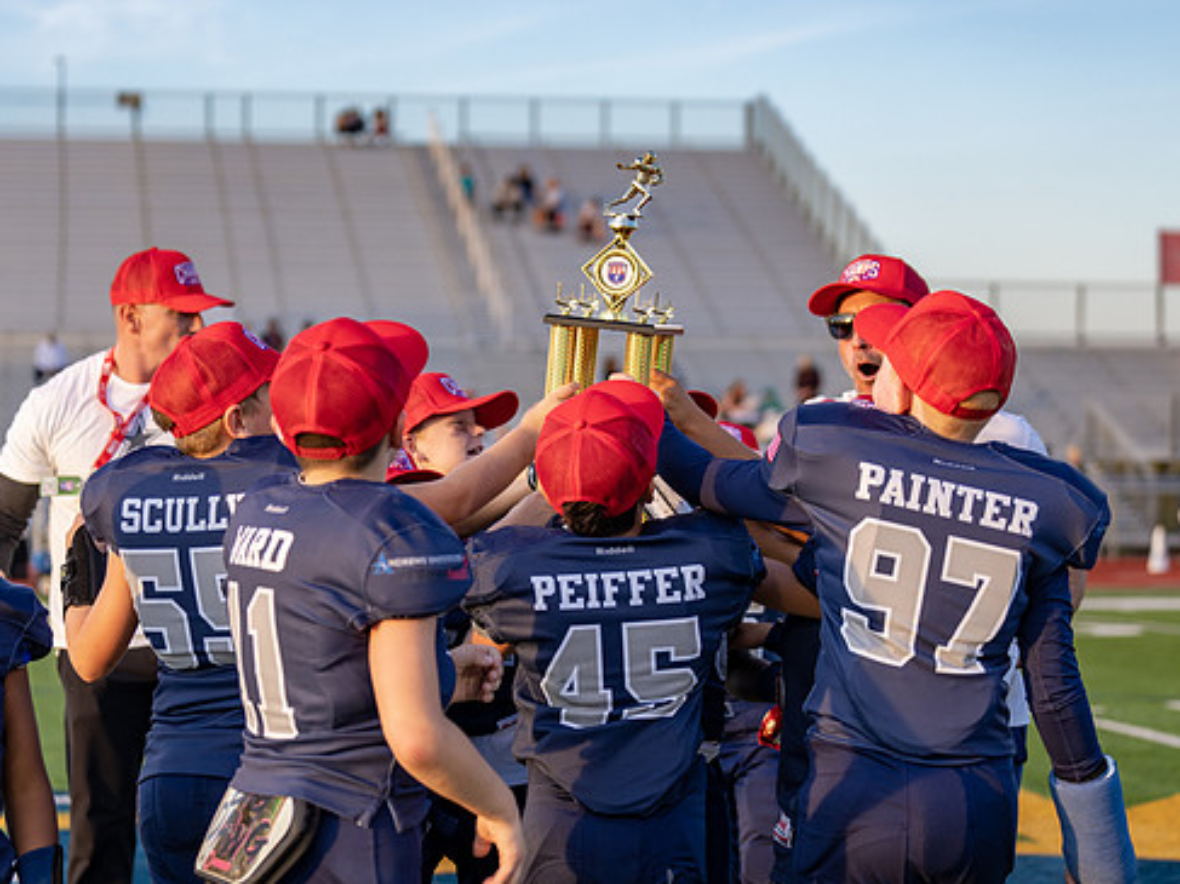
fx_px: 3101
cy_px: 438
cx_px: 579
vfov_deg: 16.2
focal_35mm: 91
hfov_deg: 21.5
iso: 100
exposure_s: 1/400
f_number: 2.8
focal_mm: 70
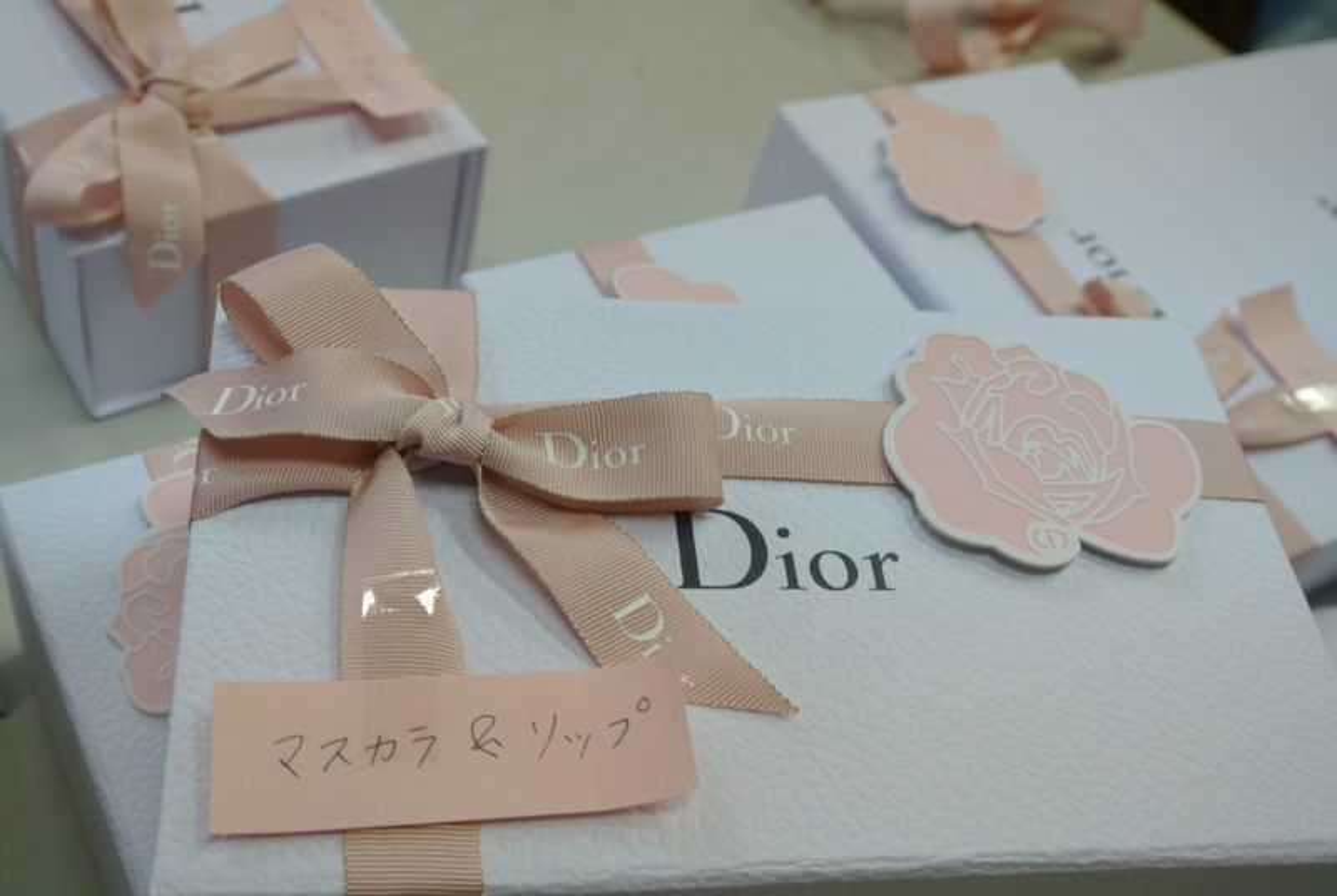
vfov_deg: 33.5
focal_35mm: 40
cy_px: 448
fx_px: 1488
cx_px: 668
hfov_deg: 48.4
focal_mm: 15.1
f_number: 4.2
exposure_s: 1/60
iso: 400
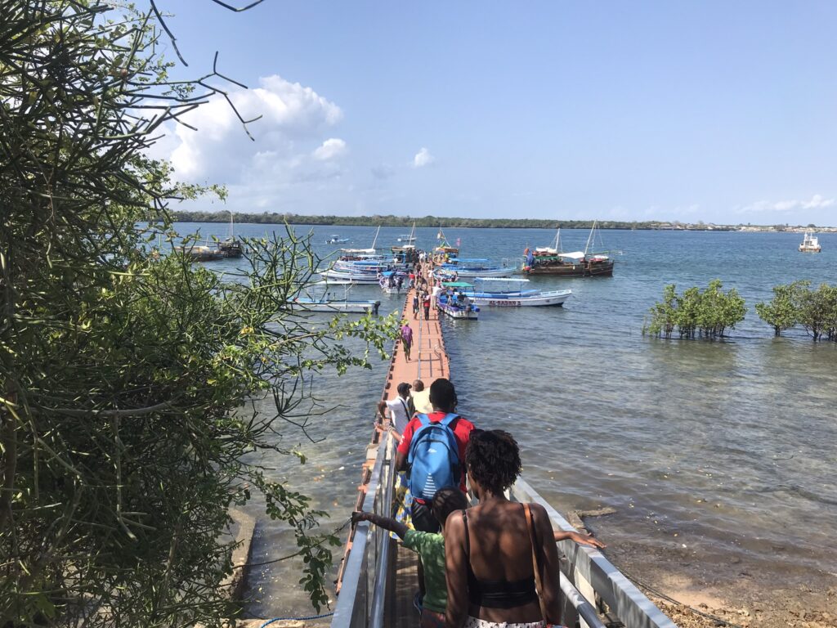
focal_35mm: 28
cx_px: 418
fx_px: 677
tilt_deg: -5.5
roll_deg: -0.7
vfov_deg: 49.7
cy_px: 314
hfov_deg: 63.4
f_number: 1.8
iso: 20
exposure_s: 1/2283
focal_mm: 3.99
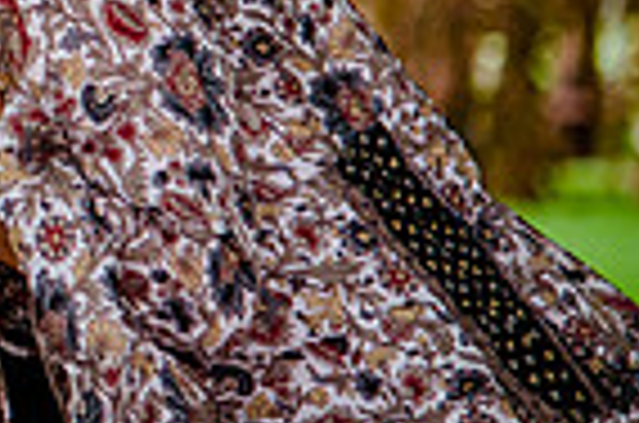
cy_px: -153
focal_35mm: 376
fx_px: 6659
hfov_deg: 5.4
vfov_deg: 3.6
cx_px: -630
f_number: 4
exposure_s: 1/250
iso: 1000
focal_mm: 92
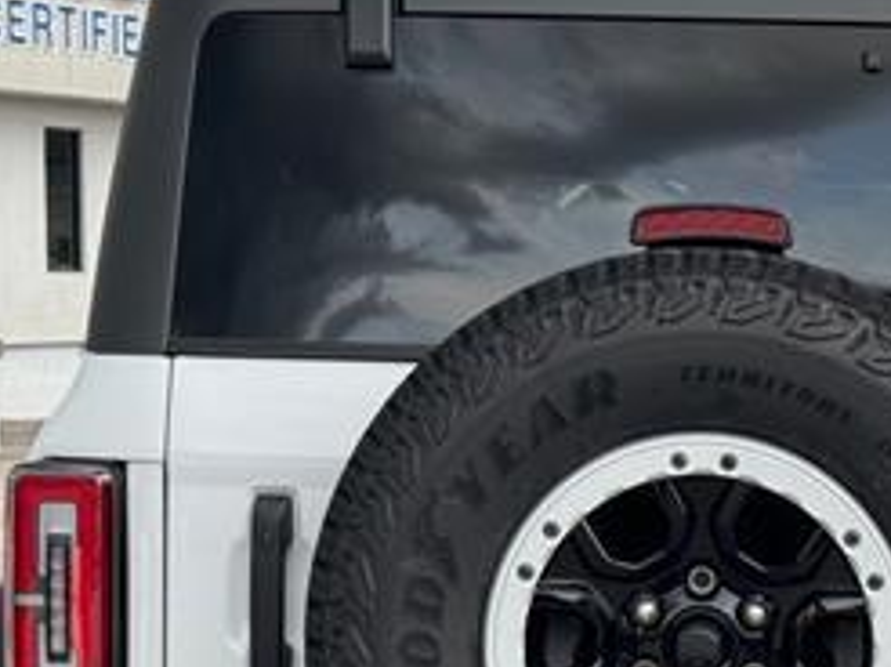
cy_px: 649
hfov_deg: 15.6
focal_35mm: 125
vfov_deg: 11.7
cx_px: 797
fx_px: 3214
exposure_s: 1/347
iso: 64
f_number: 1.78
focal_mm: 6.76
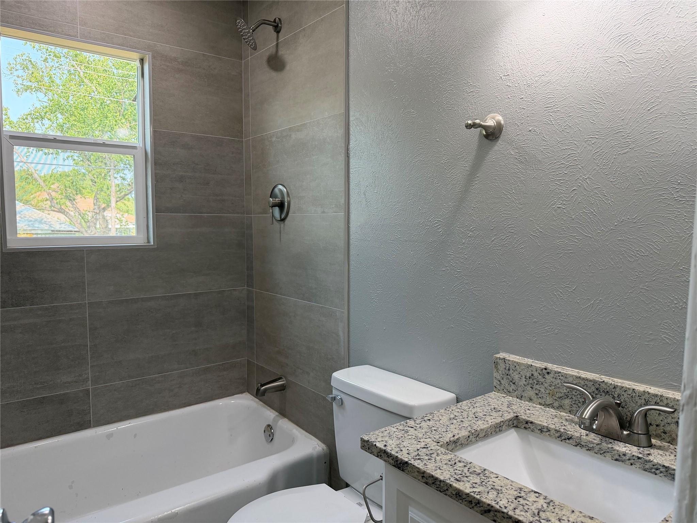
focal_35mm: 24
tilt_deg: -4.7
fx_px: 483
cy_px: 262
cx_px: 348
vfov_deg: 56.8
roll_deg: +0.3
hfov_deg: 71.6
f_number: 1.78
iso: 160
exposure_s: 1/224
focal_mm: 6.76
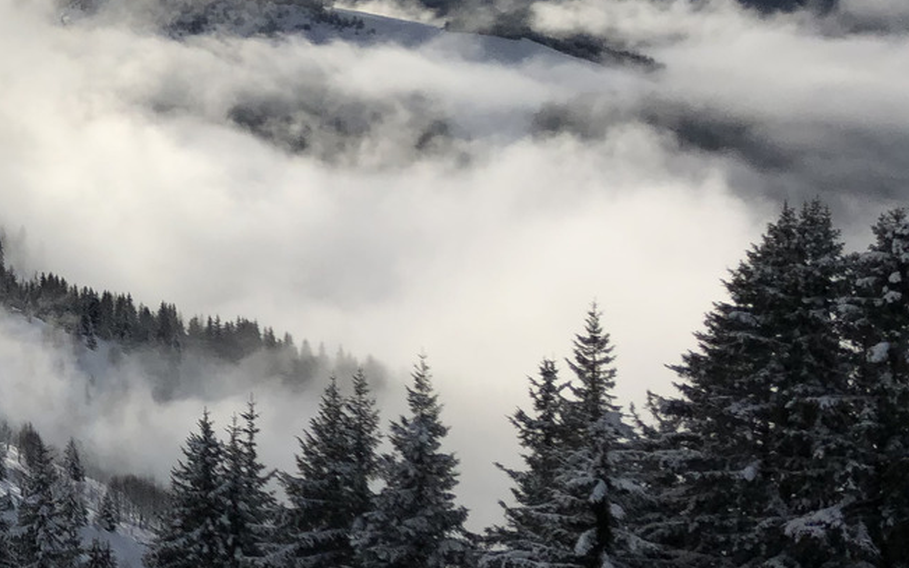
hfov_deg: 25.2
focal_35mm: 73
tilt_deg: -9.0
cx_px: -204
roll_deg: +2.6
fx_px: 1809
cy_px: 202
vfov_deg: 17.8
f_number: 1.8
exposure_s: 1/12195
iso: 25
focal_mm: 4
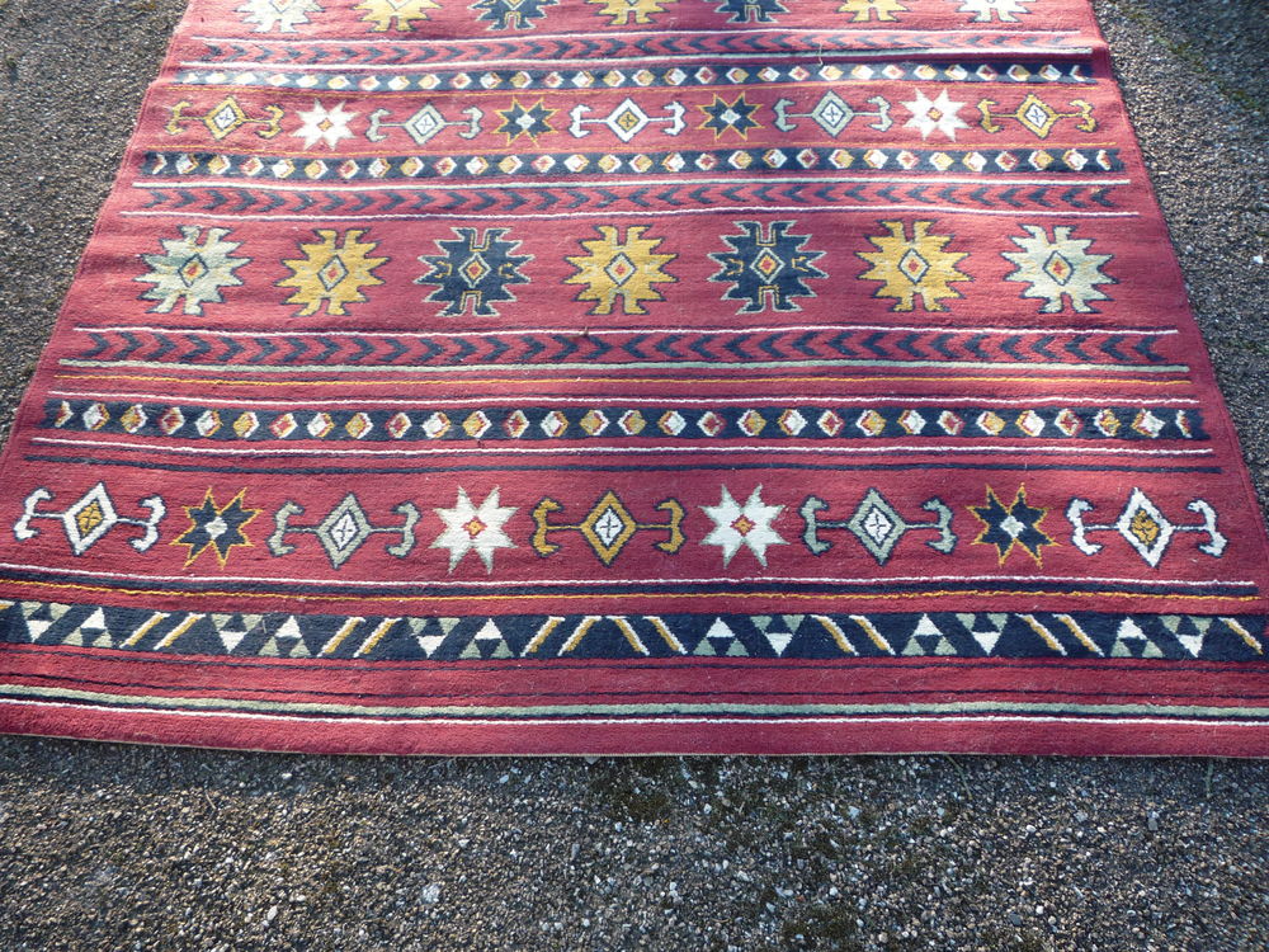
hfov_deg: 60.0
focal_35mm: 30
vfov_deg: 46.8
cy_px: 476
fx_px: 1100
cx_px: 634
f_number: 3.3
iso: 100
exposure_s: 1/100
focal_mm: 5.2
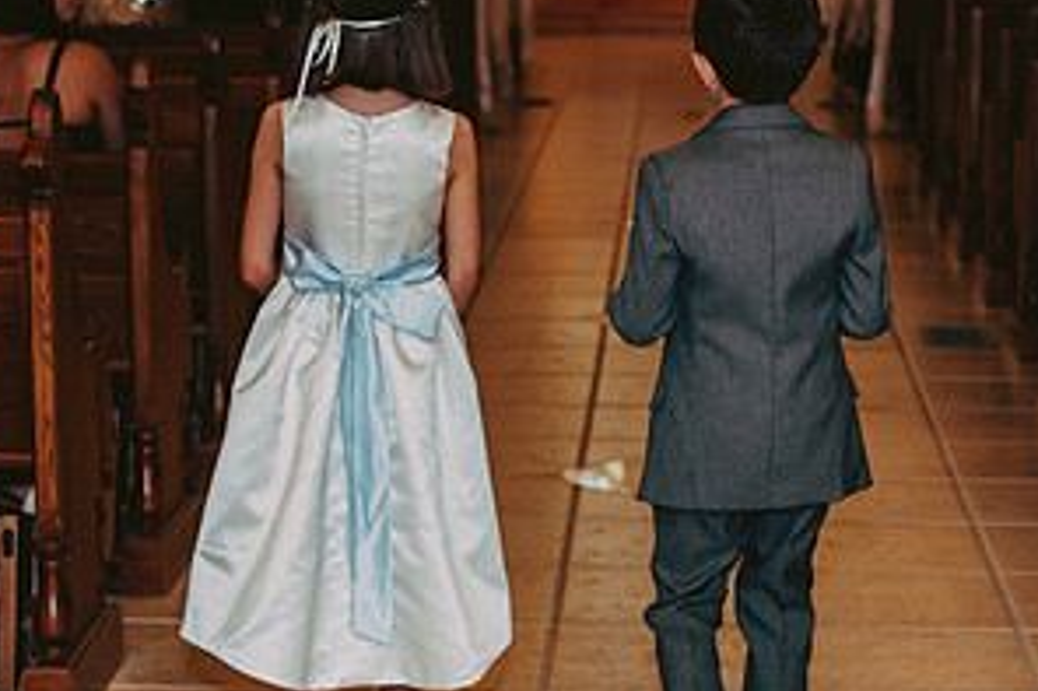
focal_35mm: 98
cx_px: 628
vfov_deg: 13.9
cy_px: 258
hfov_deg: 20.8
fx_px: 2824
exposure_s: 1/125
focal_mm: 50
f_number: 2.8
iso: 800
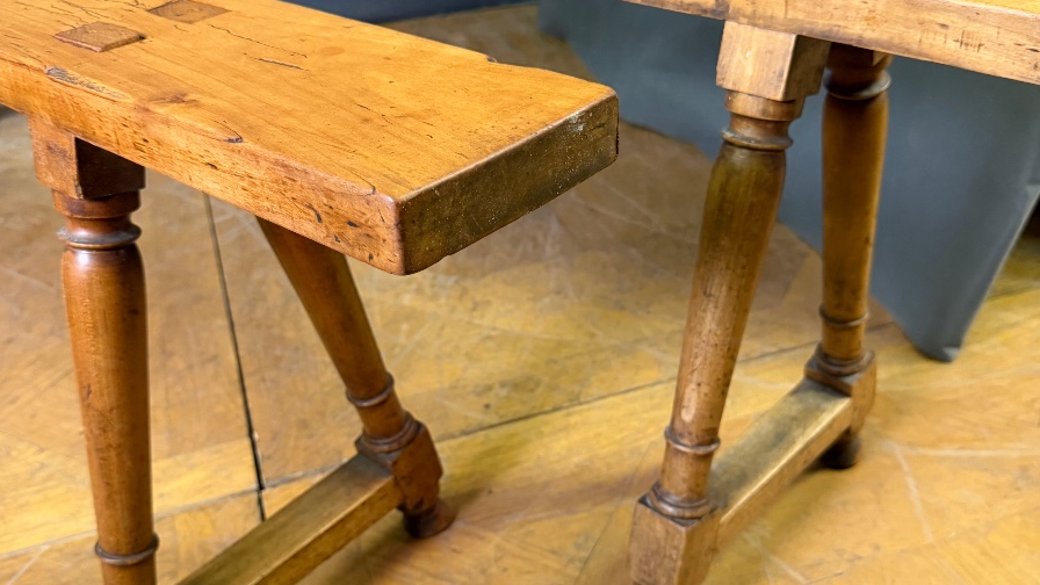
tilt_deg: -34.8
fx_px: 965
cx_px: 519
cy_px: 334
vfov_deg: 33.7
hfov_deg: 56.6
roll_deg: +4.1
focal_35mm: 35
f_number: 1.78
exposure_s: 1/50
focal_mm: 6.76
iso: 500
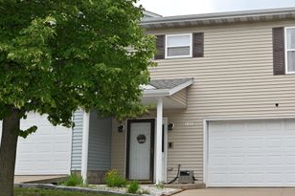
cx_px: 228
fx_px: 429
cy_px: 111
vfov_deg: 25.7
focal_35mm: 52
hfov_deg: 36.9
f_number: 7.1
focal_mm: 21.5
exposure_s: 1/200
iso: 100
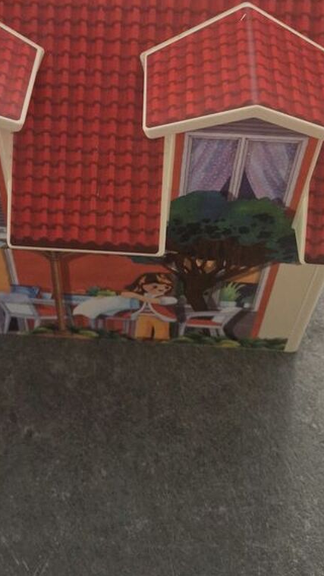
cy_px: 124
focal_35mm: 44
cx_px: 122
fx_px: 672
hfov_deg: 27.0
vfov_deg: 44.4
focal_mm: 5.4
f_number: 1.8
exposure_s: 1/100
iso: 800
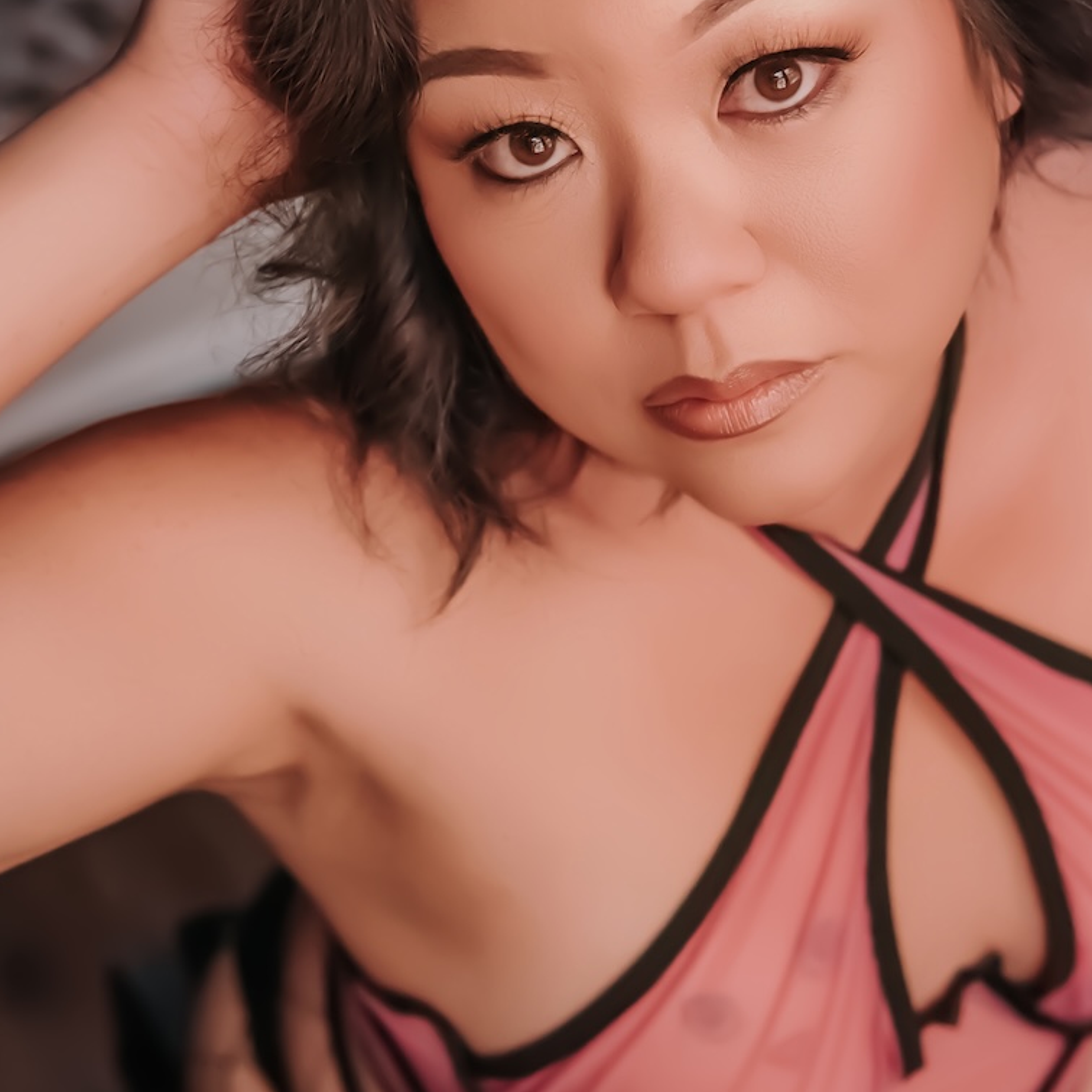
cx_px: 624
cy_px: 381
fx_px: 2570
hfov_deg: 24.0
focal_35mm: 72
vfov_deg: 23.9
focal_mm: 32
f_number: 2.8
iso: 8000
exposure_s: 1/320
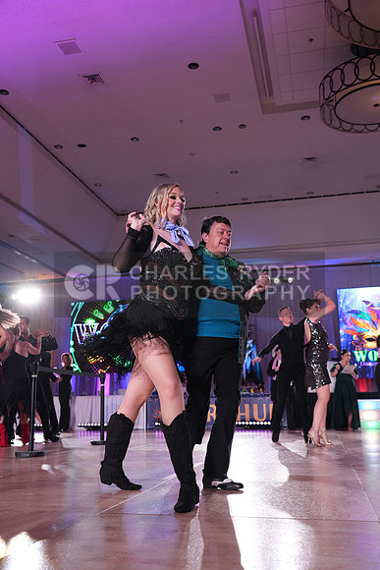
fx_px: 538
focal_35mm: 34
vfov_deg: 55.8
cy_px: 285
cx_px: 190
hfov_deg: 38.9
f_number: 4
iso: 1600
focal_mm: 34
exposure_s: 1/400
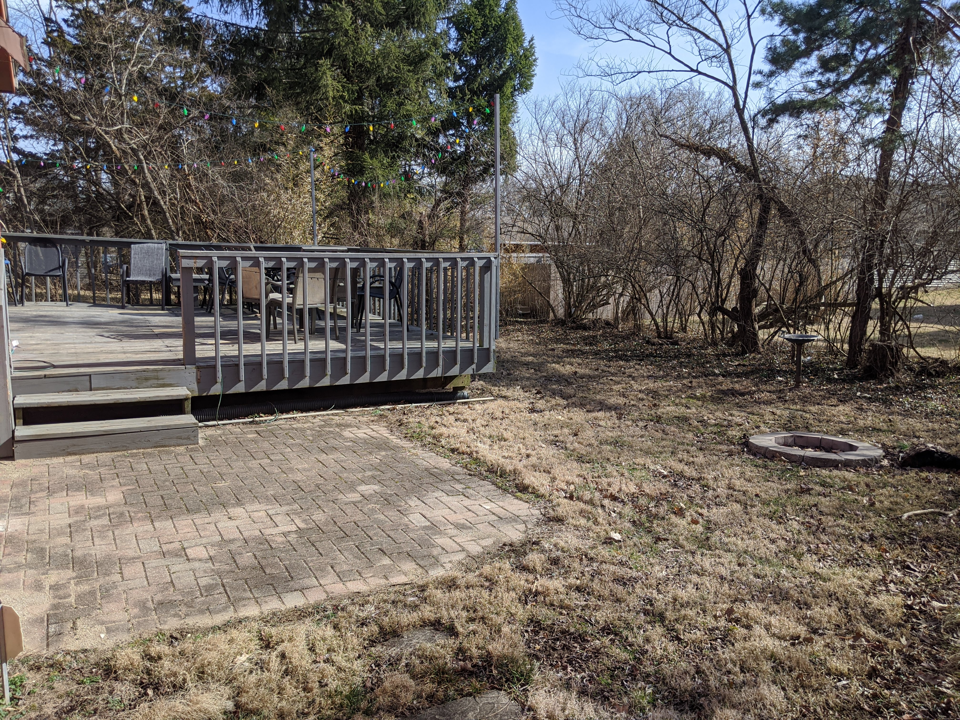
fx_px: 749
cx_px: 480
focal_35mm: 27
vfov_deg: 51.4
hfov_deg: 65.3
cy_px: 360
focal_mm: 4.44
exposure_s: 1/1805
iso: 53
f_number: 1.8
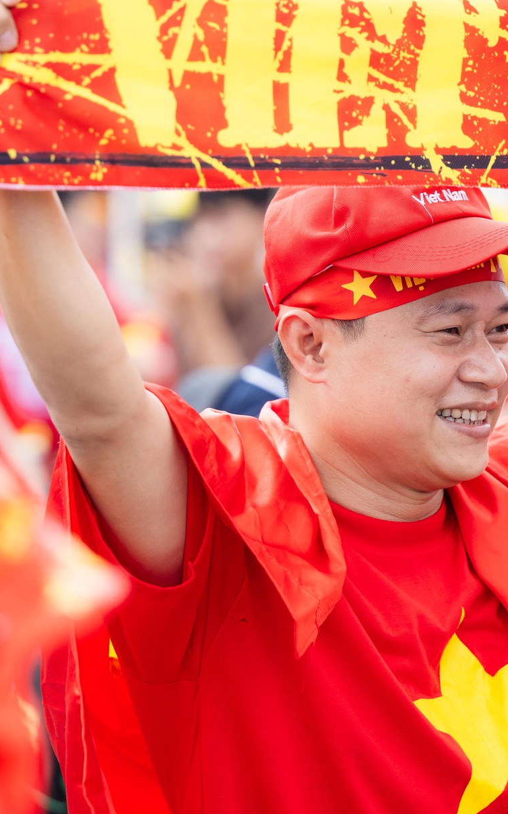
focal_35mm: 227
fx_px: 5030
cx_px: 305
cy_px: 354
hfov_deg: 5.8
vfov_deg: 9.2
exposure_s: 1/1000
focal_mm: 105
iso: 200
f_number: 2.8
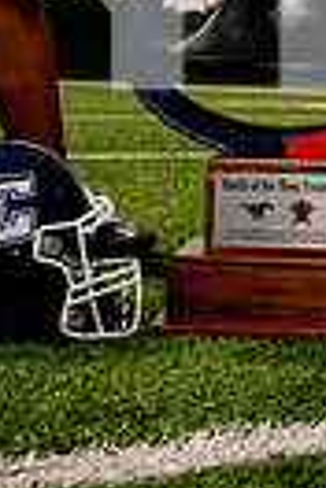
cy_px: -281
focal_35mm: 119
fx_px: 1616
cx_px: 244
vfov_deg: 15.6
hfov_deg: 11.5
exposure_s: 1/1250
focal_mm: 35
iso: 100
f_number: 4.5
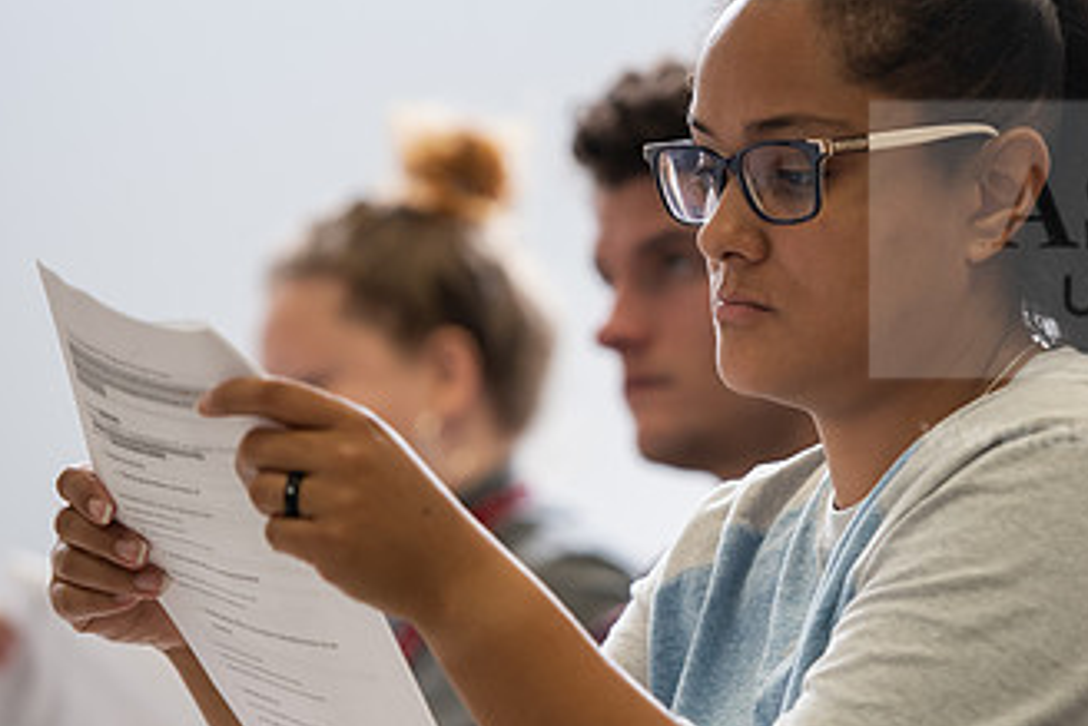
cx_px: 770
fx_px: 8012
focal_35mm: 265
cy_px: 502
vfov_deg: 5.2
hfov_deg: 7.8
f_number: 3.2
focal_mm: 150
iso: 640
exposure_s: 1/200
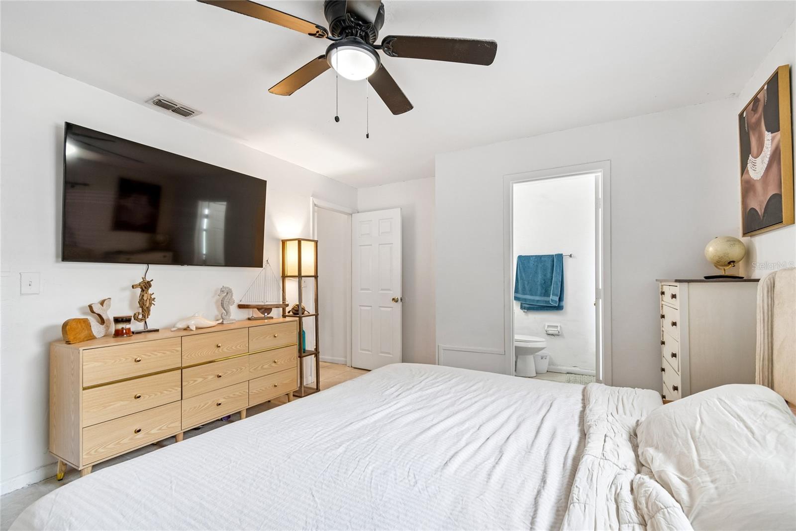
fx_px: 332
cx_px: 398
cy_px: 266
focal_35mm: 15
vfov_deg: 77.3
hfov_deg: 100.4
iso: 100
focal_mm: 10
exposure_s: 1/13
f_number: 4.5
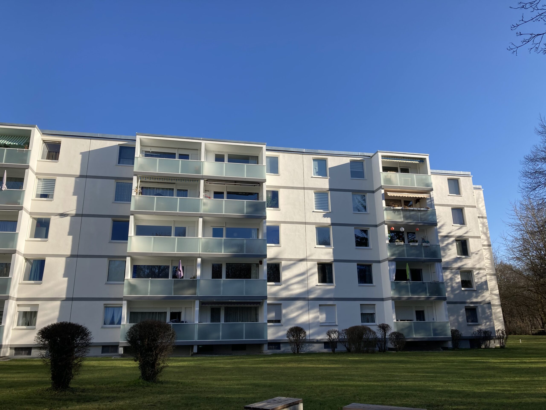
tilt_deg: +16.4
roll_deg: -0.1
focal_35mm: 28
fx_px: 442
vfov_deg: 49.7
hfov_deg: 63.4
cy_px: 205
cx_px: 273
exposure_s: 1/1350
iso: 20
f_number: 1.8
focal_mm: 3.99
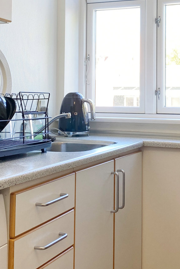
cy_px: 81
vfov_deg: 32.0
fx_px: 465
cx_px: 98
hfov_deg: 21.9
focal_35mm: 62
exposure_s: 1/100
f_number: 1.8
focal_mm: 4.25
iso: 64
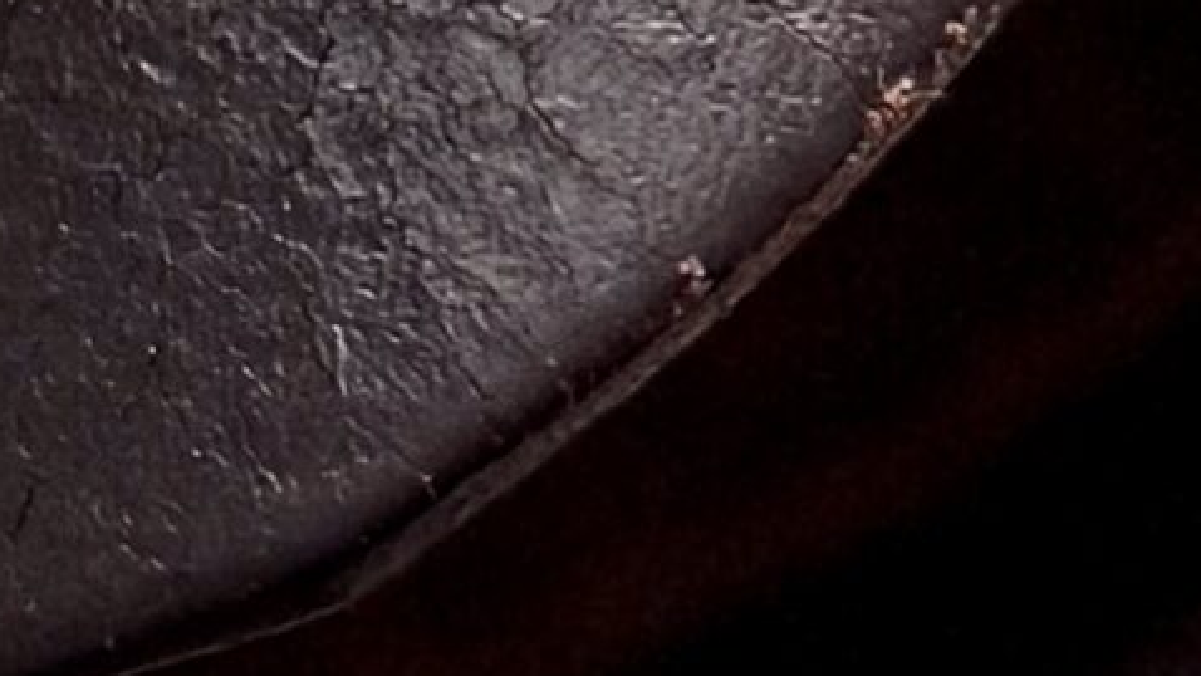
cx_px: 98
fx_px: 4459
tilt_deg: -68.4
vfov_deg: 7.7
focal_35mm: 140
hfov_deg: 15.2
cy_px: -1267
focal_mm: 6.76
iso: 200
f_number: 1.78
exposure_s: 1/82
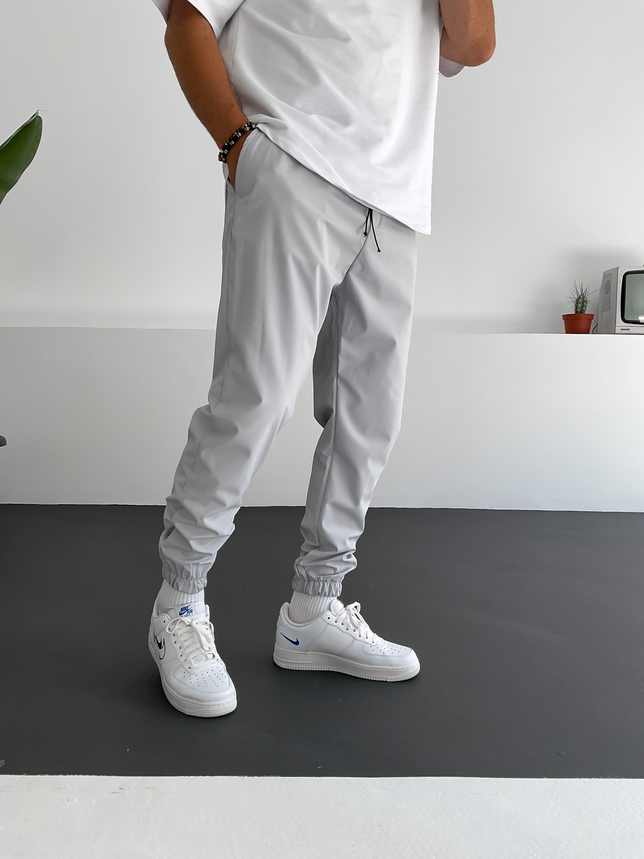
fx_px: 719
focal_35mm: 29
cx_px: 322
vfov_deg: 61.7
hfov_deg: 48.2
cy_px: 430
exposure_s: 1/220
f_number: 1.8
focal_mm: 3
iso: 16
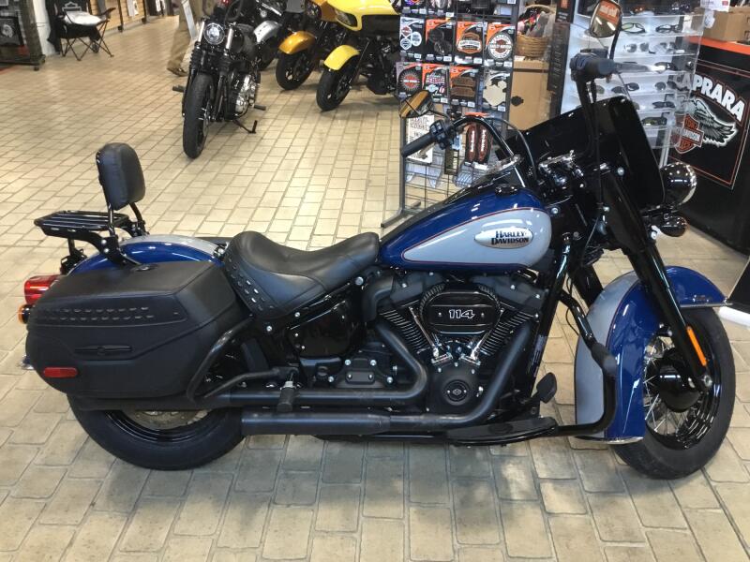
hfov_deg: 58.4
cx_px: 375
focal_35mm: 31
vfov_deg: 45.4
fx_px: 672
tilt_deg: -26.3
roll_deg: -1.2
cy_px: 281
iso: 160
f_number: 2.4
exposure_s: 1/30
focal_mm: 3.3
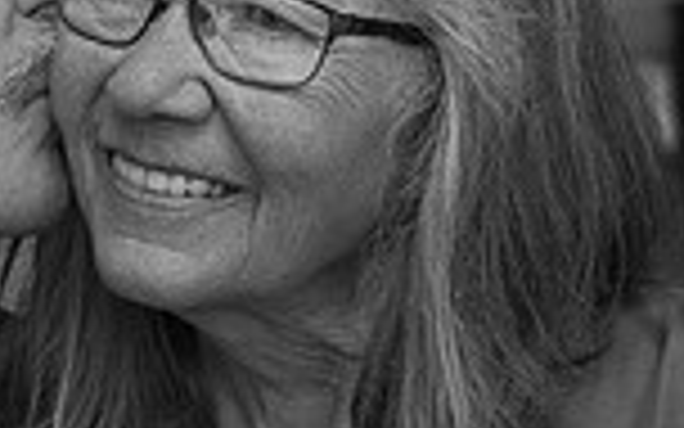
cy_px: 113
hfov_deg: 11.0
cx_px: 65
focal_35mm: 189
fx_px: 3523
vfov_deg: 6.9
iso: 1250
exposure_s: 1/160
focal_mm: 35
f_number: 3.2
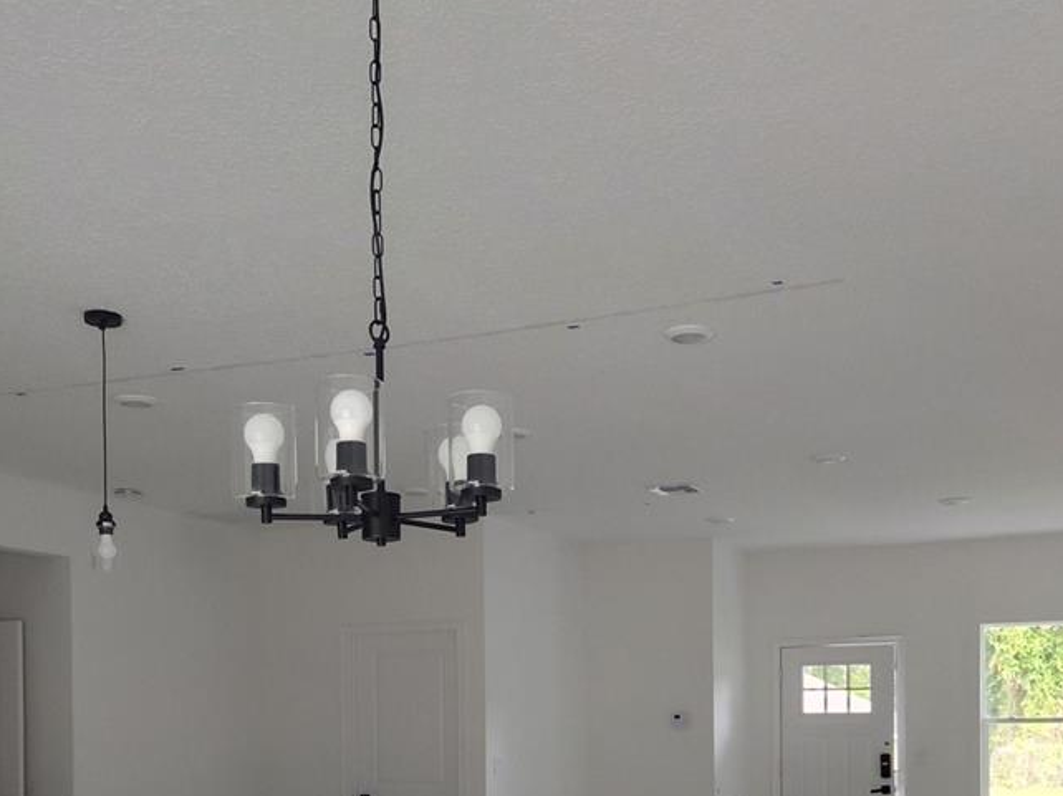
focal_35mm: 43
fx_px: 1320
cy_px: 741
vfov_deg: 31.7
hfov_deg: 43.9
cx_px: 555
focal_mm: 5.56
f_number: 1.8
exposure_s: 1/120
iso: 469
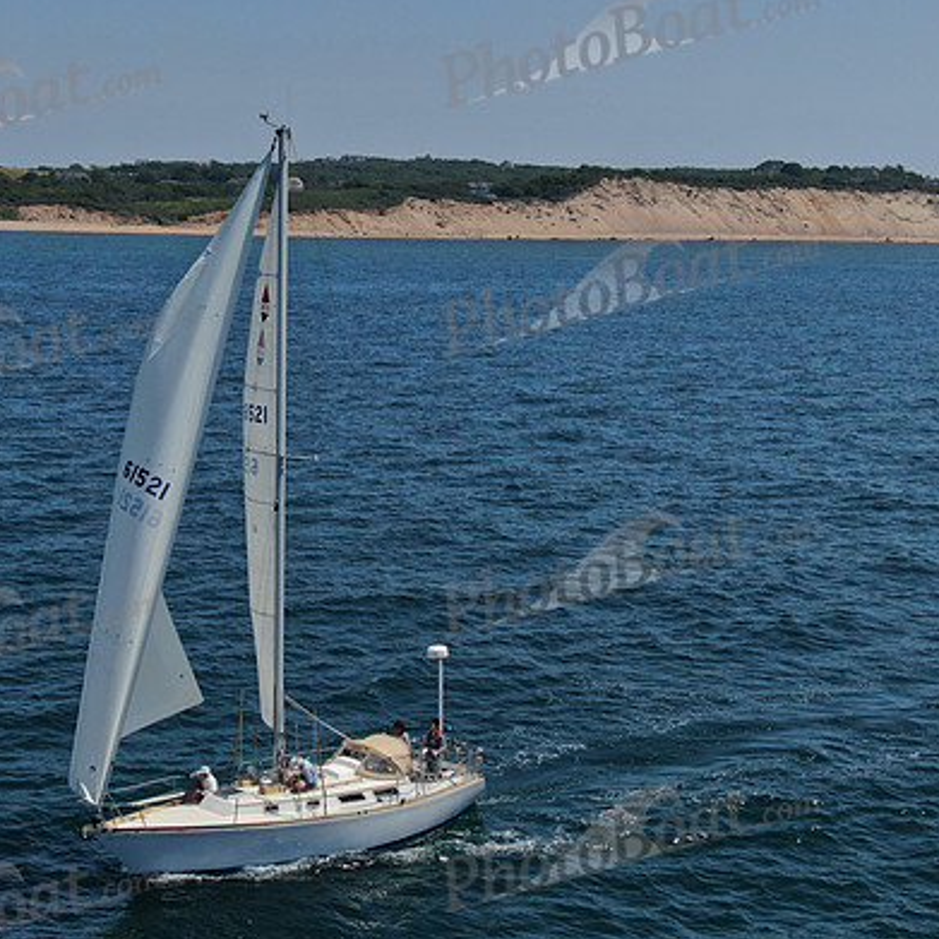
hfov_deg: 27.1
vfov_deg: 27.3
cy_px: 465
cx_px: 303
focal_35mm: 63
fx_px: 1933
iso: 100
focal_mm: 8.6
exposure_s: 1/1600
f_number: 3.8
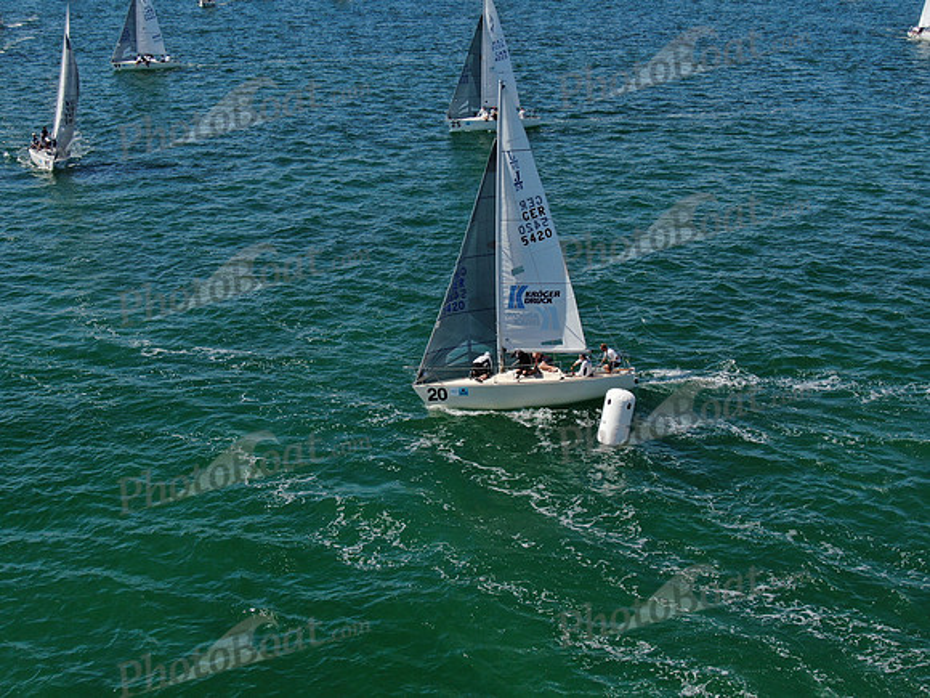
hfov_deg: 40.4
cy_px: 349
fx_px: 1263
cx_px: 465
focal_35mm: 47
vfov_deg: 30.9
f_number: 3.8
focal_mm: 8.42
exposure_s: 1/1000
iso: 100
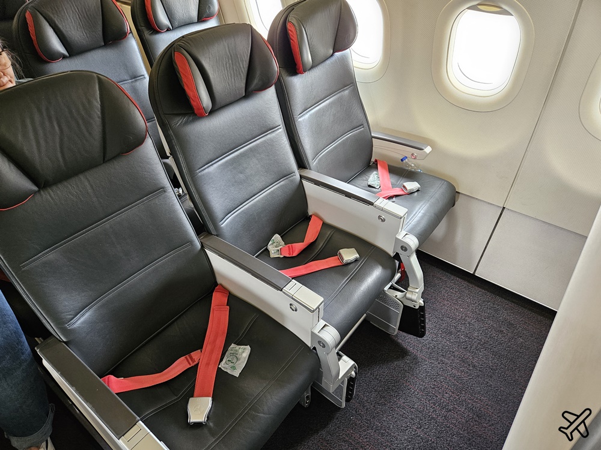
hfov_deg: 73.9
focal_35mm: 23
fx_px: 399
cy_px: 225
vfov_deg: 58.9
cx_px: 300
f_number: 1.8
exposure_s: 1/61
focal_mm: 5.4
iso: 320
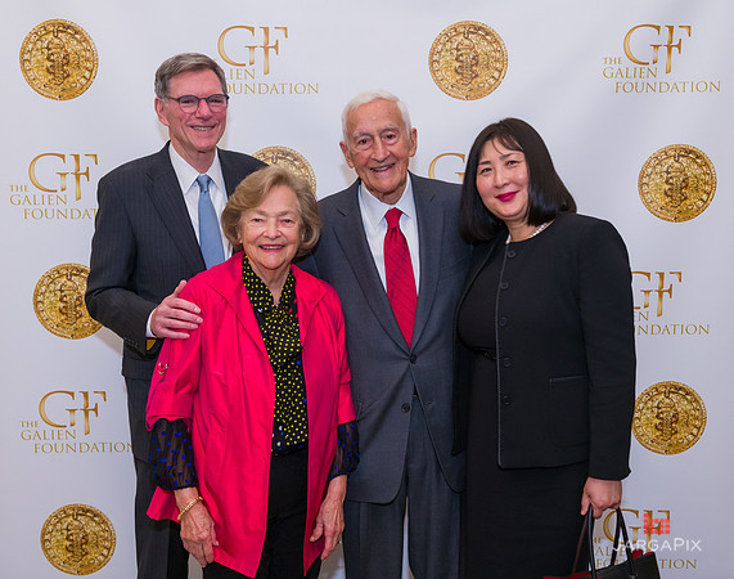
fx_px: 903
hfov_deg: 44.2
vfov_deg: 35.5
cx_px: 352
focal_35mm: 42
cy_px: 269
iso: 1000
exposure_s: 1/125
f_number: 4
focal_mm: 35
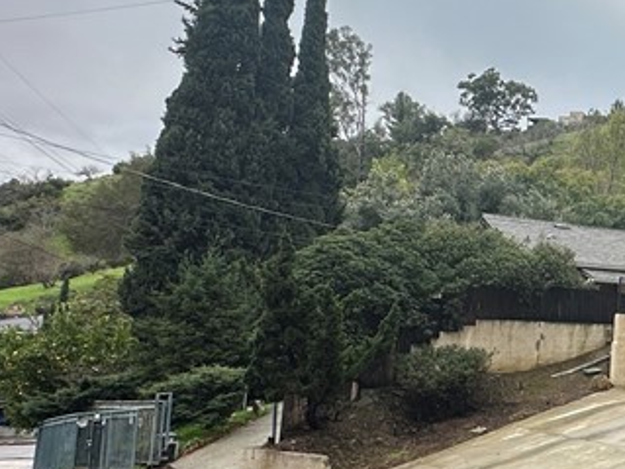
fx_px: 812
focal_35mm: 45
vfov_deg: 32.2
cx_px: 797
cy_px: 245
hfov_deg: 32.5
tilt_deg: +6.7
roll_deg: -1.7
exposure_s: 1/796
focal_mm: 2.22
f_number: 2.2
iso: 50
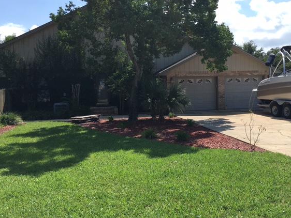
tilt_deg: -2.1
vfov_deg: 43.0
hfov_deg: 55.2
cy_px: 106
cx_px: 161
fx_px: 278
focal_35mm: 33
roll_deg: +0.9
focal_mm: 4.15
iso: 25
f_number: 2.2
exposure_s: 1/1326
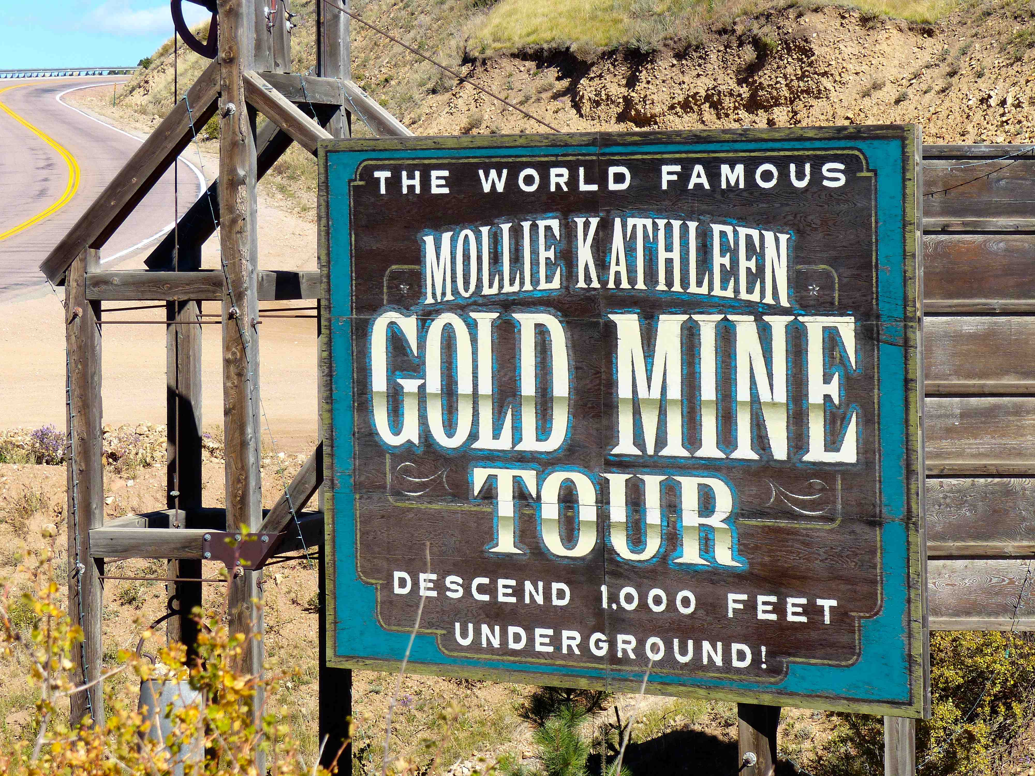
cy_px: 388
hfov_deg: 15.8
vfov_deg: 11.9
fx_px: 3737
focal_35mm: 125
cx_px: 518
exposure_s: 1/1000
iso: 100
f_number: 4
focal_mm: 20.5
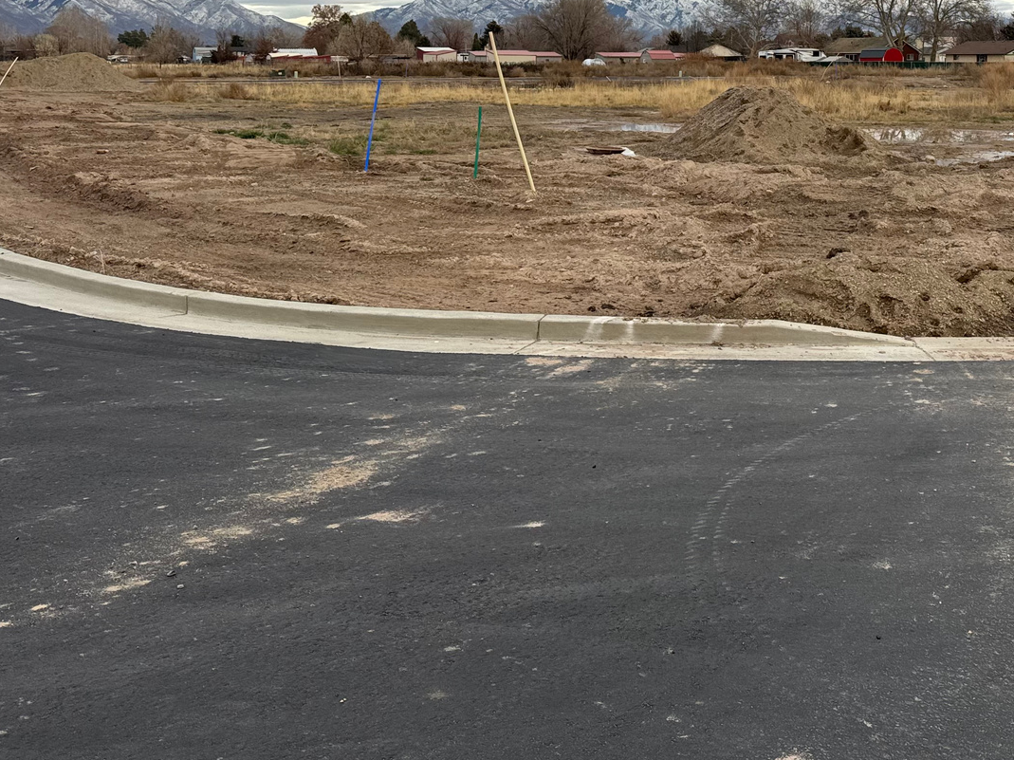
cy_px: 60
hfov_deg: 40.1
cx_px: 764
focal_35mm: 46
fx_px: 1347
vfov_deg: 30.0
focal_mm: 6.76
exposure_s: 1/952
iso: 80
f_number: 1.78
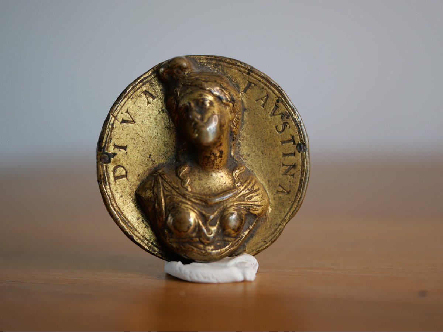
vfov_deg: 24.4
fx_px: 768
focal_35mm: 60
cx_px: 222
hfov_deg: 32.2
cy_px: 166
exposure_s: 1/60
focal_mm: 30
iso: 500
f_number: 2.8
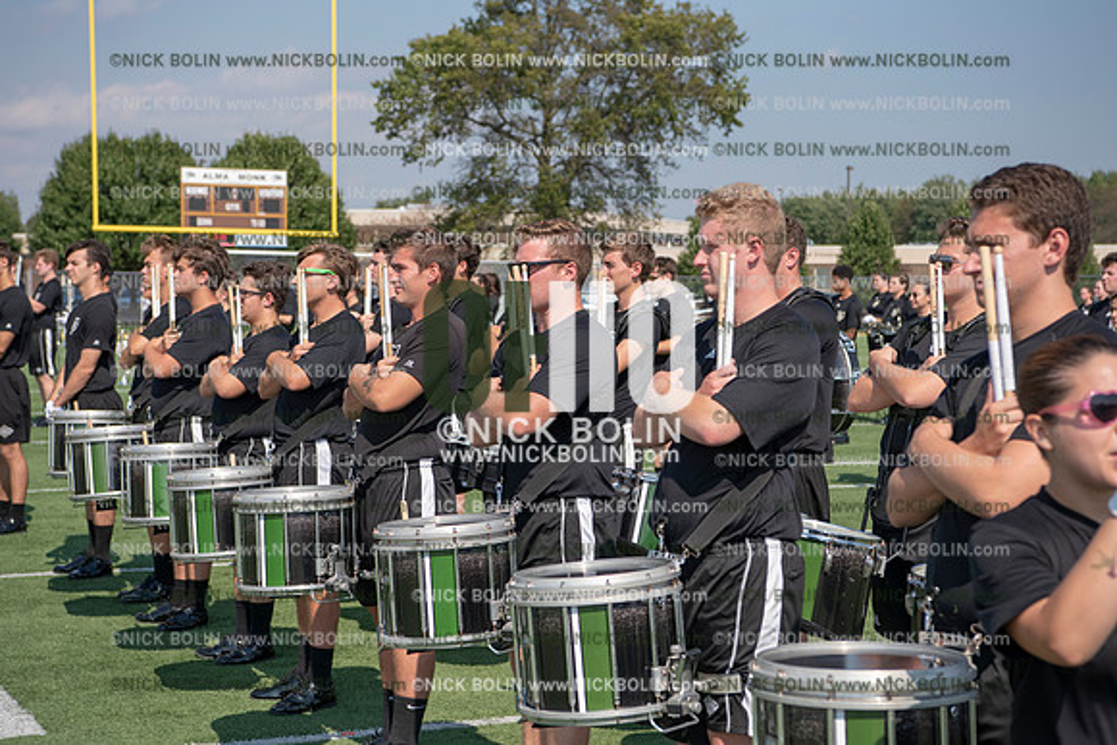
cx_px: 558
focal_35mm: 70
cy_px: 372
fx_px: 2172
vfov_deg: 19.5
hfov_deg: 28.8
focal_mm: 70
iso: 200
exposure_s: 1/1600
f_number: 5.6
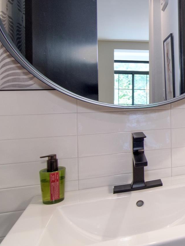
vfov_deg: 48.1
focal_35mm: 38
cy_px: 85
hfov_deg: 27.0
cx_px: 275
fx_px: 272
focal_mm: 11
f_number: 11
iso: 640
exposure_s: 1/60
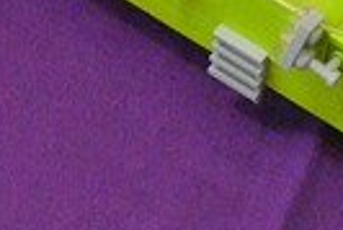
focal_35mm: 185
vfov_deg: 7.4
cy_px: 62
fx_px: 1765
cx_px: 266
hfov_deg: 11.1
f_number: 2.8
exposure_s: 1/30
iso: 400
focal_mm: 6.1
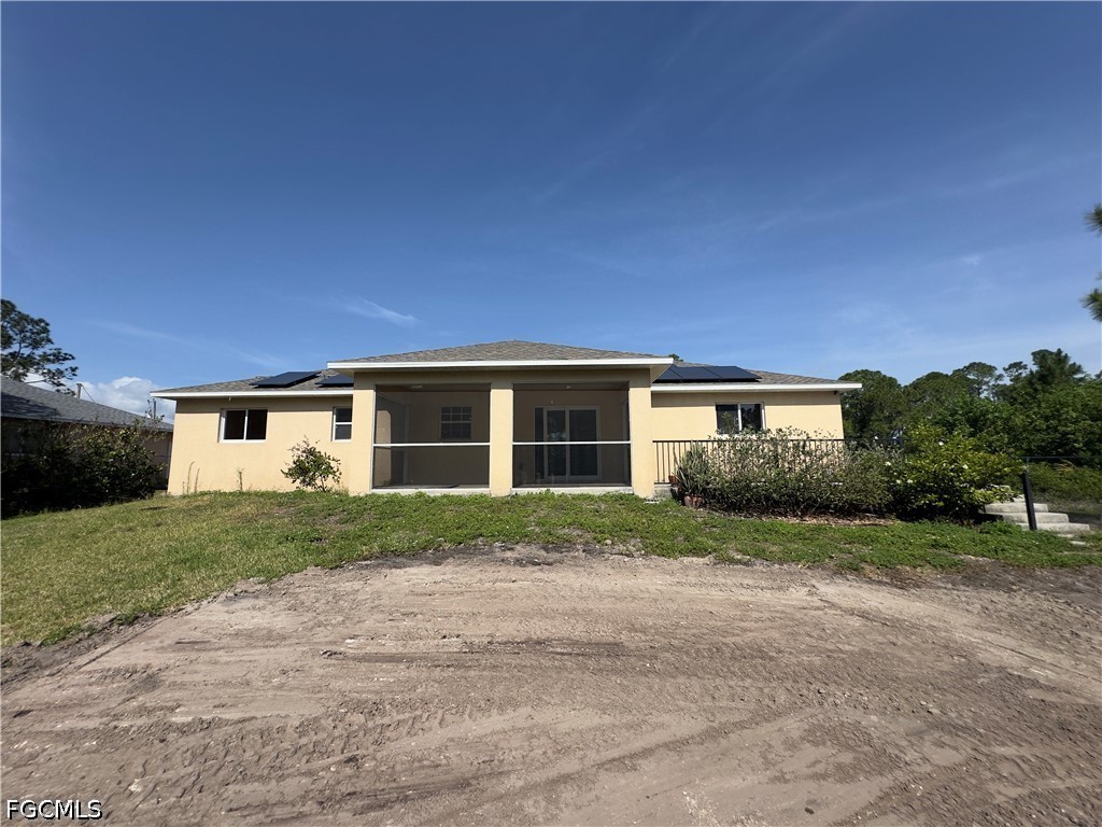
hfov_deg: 102.1
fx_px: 446
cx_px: 551
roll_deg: -0.2
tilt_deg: +6.6
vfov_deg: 85.7
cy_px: 414
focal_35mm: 14
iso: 50
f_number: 2.2
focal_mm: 2.22
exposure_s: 1/3040
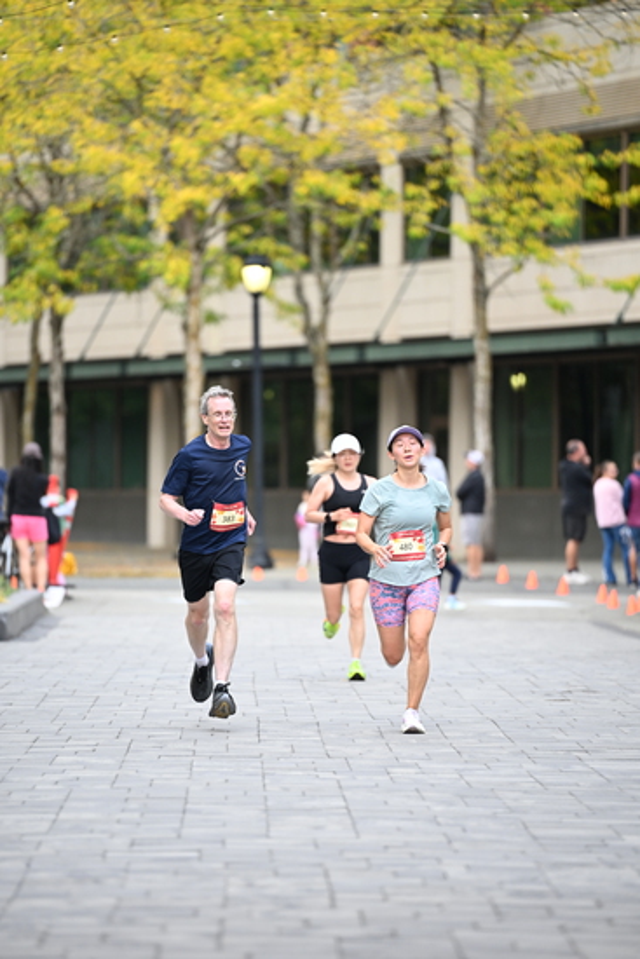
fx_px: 5330
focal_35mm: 200
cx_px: 320
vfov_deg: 10.3
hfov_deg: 6.9
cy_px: 480
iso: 1000
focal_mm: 200
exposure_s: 1/1600
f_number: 2.8
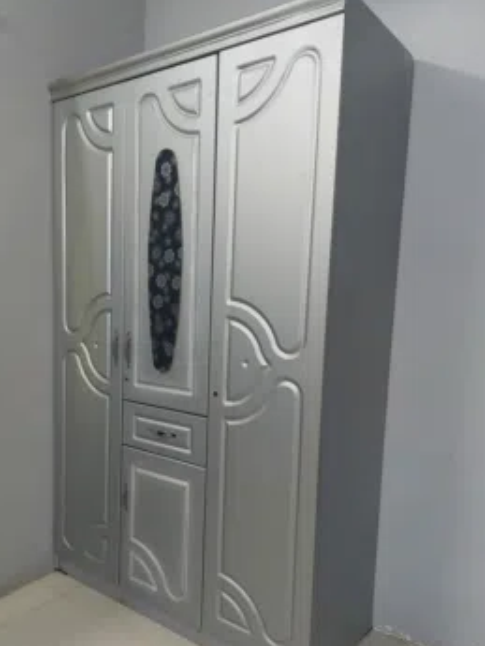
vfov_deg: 61.4
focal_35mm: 29
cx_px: 221
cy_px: 363
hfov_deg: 48.2
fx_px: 541
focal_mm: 5.23
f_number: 1.8
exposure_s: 1/50
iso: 400
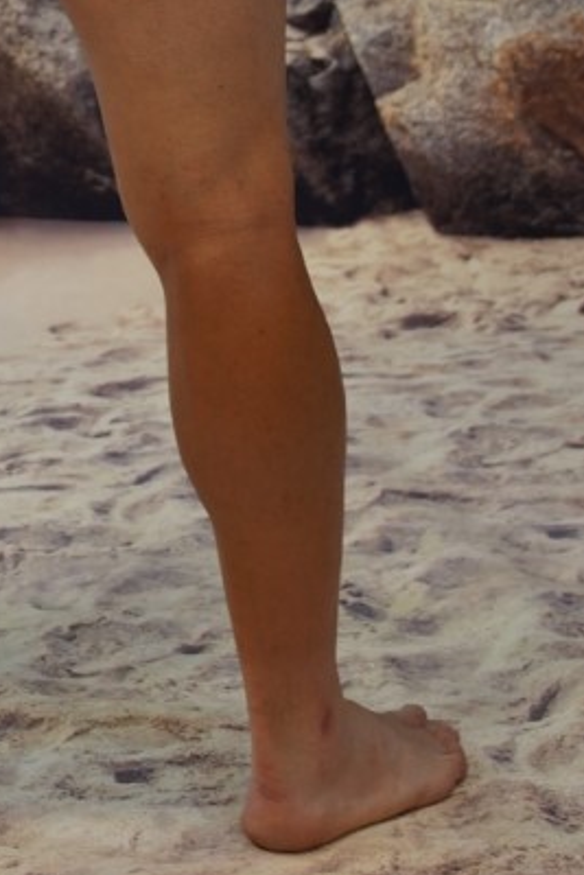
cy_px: -317
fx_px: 2869
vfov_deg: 16.3
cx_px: -46
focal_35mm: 118
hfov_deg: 11.5
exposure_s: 1/100
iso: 800
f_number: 5
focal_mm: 41
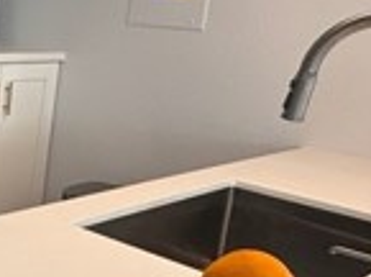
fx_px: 663
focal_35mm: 62
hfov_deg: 24.6
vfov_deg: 23.5
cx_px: -177
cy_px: 115
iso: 200
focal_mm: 2.22
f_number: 2.2
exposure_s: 1/60
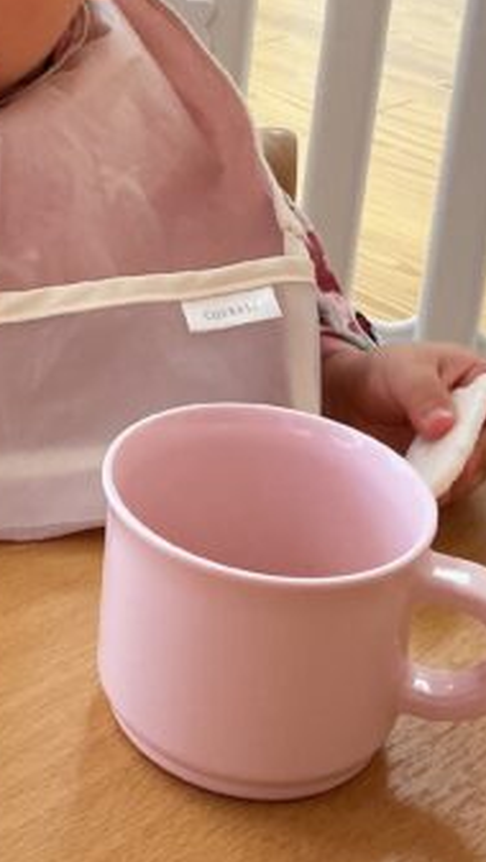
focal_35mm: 72
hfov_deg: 16.3
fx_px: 1647
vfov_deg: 28.6
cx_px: -38
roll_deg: -2.5
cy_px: 153
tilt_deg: -19.5
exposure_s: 1/120
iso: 50
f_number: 1.8
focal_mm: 3
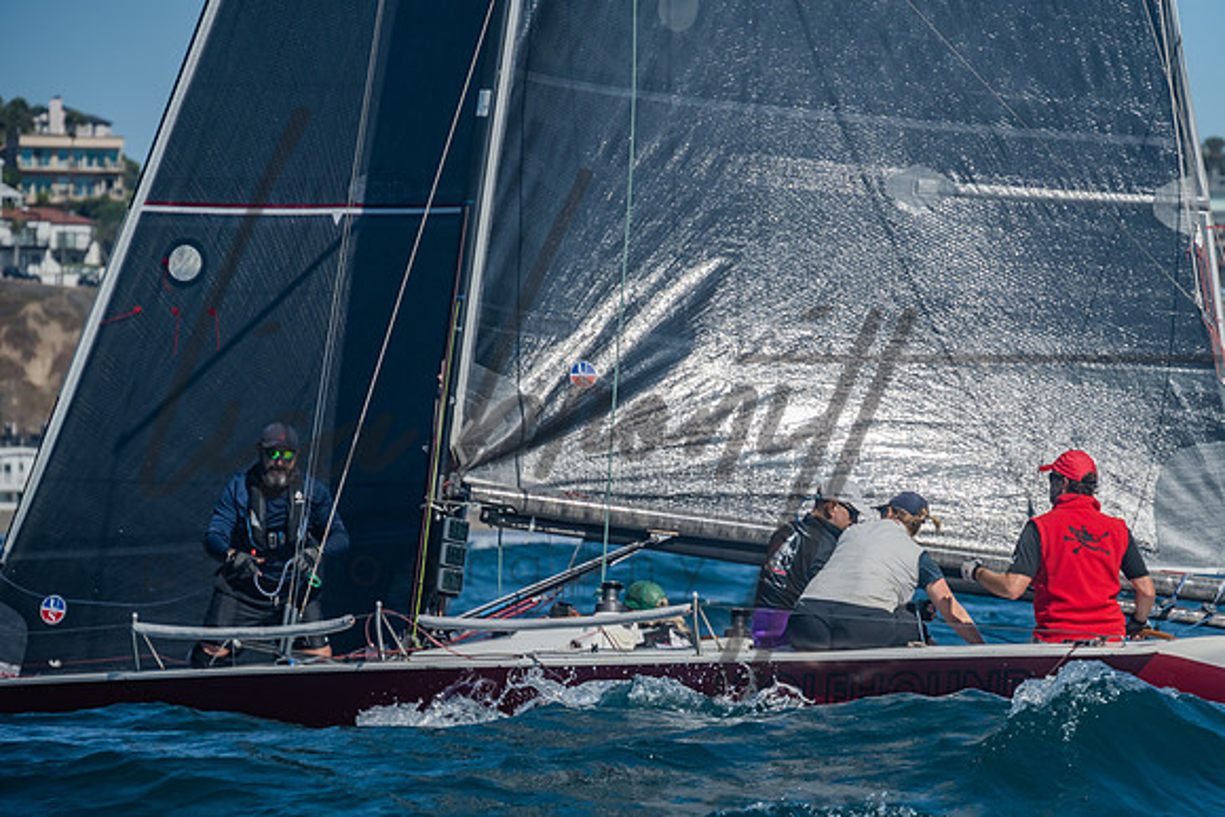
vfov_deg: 6.4
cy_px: 545
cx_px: 784
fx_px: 7297
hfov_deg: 9.6
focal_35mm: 214
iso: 160
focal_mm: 160
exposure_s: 1/1000
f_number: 6.3
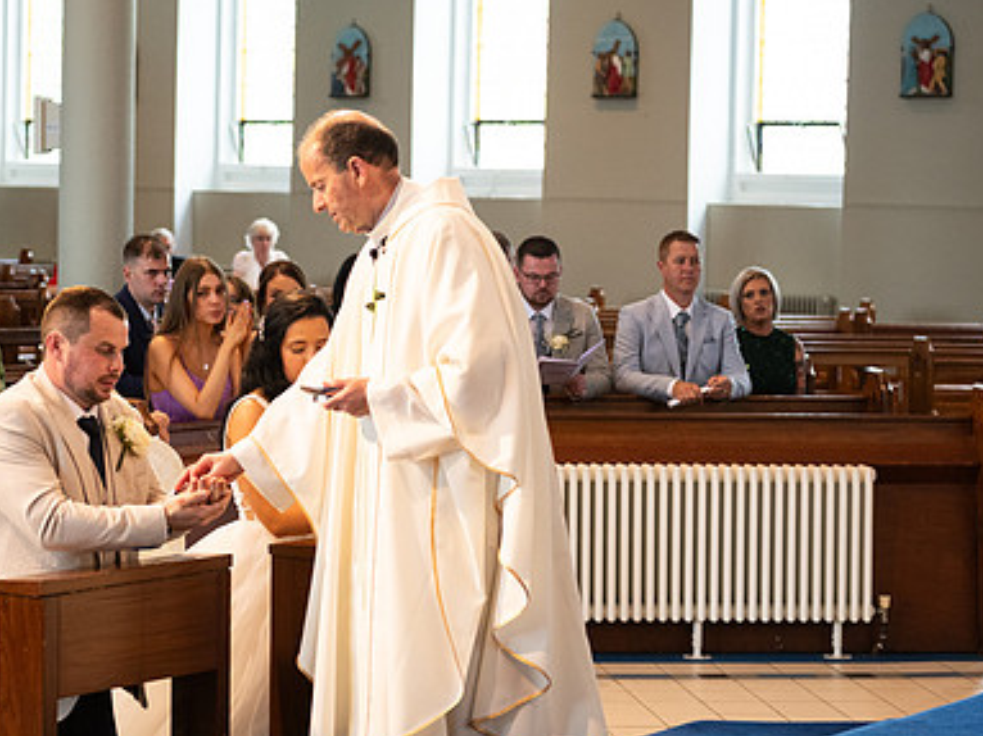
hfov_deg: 19.2
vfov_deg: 14.5
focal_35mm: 102
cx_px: 362
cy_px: 306
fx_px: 2896
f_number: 3.5
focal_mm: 70
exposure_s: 1/160
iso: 800
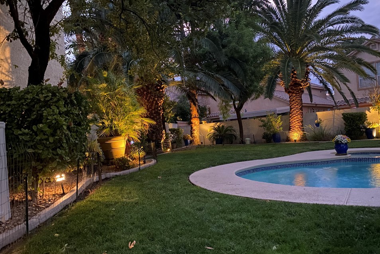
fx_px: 306
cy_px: 136
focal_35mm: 29
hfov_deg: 63.6
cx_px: 198
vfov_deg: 44.9
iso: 1000
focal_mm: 4.25
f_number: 1.8
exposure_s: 1/8
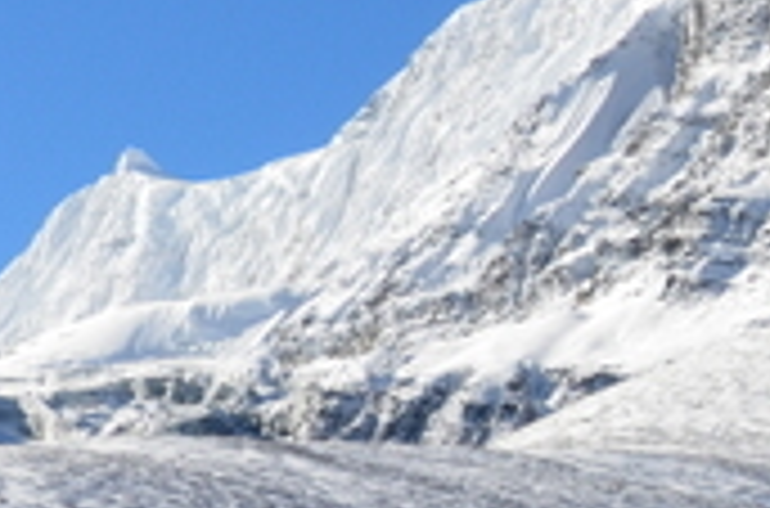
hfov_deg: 9.9
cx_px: 973
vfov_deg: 6.7
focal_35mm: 205
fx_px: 4373
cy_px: 396
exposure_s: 1/320
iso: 200
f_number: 10
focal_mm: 26
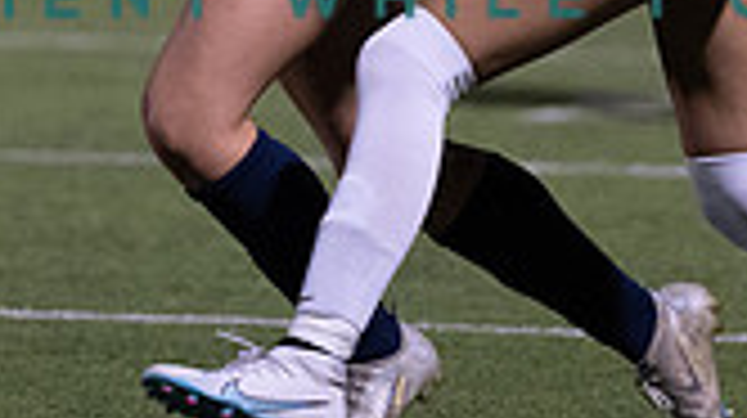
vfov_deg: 1.3
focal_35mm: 937
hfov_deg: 2.3
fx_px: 18542
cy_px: -325
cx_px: 82
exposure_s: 1/1000
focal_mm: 191
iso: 5000
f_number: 2.8
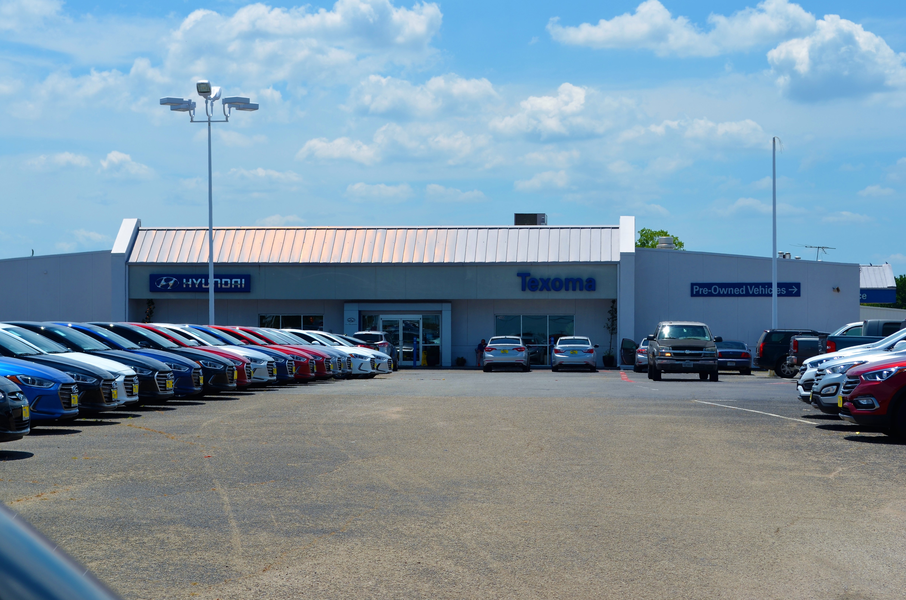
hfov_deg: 26.0
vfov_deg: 17.4
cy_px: 300
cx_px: 453
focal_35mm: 78
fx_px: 1959
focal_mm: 52
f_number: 9
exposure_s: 1/400
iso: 100
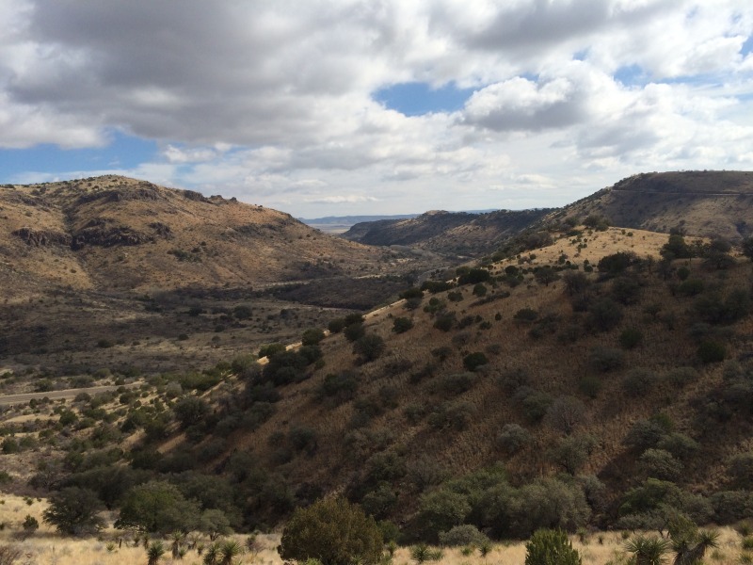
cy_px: 282
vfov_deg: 48.2
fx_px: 631
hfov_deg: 61.7
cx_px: 376
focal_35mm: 29
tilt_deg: -6.9
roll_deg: +3.1
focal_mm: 4.15
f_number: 2.2
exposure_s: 1/4115
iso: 32
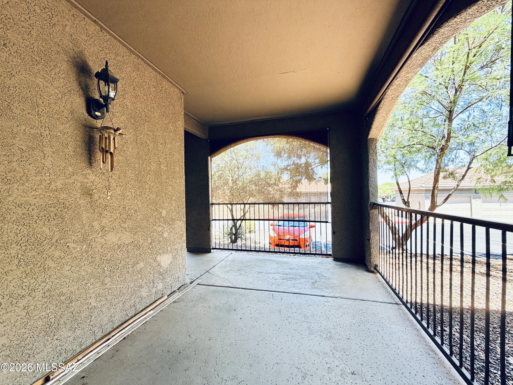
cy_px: 192
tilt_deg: +0.4
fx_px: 207
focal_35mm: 14
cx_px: 256
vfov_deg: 85.7
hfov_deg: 102.1
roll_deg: +0.7
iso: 64
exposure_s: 1/121
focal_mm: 2.22
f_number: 2.2
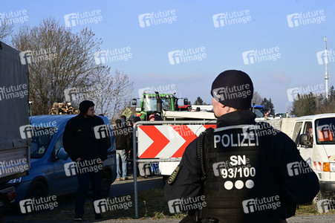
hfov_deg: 28.9
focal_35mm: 70
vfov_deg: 19.4
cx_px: 168
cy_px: 112
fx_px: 651
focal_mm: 70
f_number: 10
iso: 100
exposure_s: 1/160
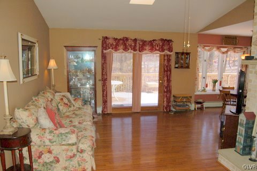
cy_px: 86
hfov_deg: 67.4
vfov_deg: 47.8
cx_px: 128
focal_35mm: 27
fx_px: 193
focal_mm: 18
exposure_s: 1/500
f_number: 5
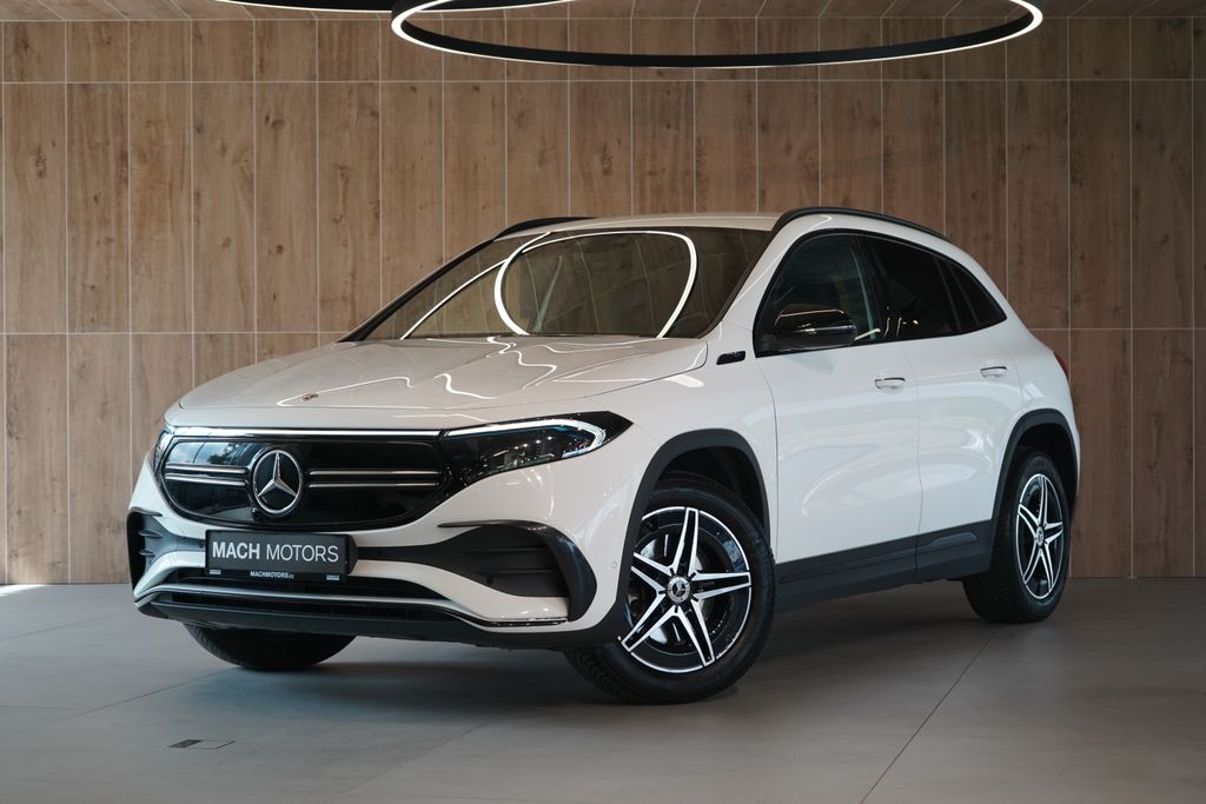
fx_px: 2345
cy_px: 402
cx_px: 603
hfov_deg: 28.8
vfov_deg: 19.5
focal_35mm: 70
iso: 1250
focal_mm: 70
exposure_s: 1/160
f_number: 5.6
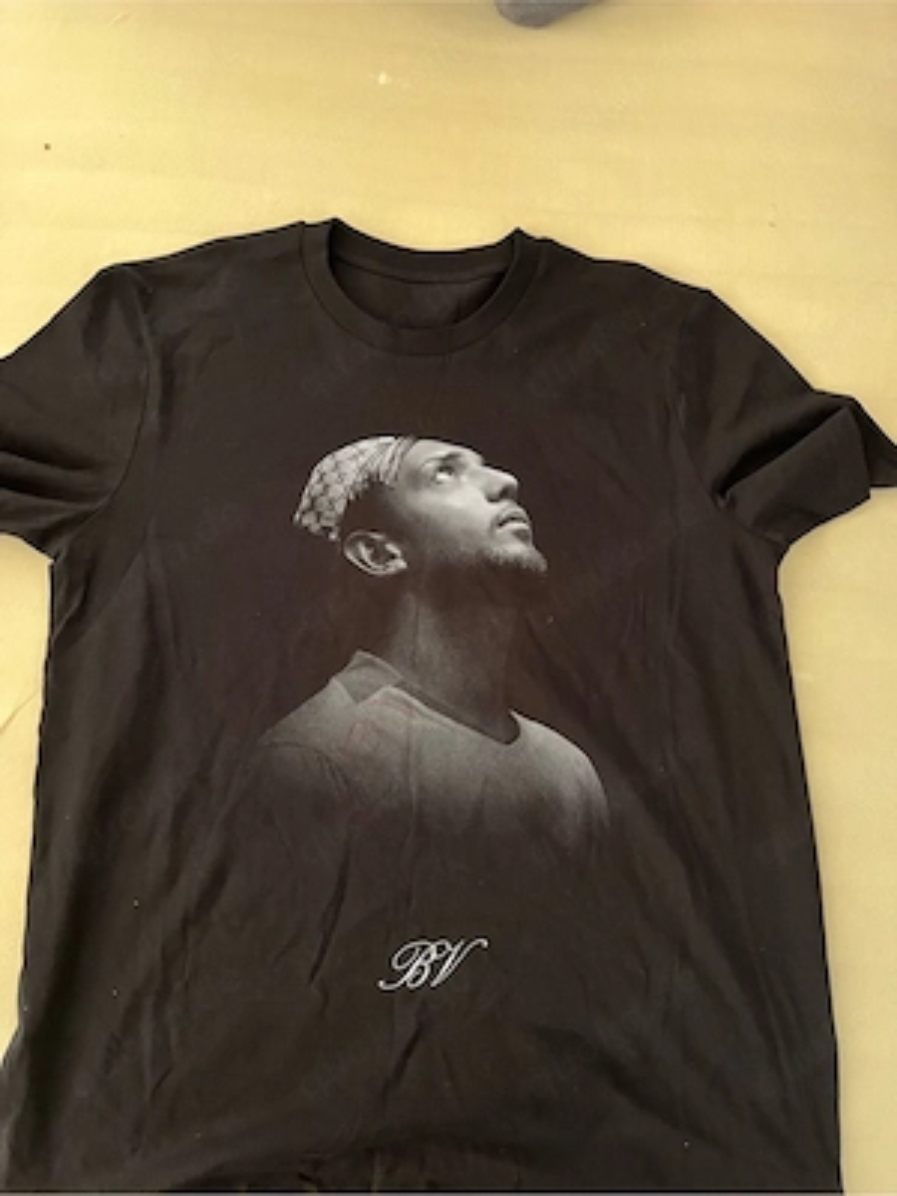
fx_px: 898
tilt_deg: -75.3
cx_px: 448
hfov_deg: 53.1
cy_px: 598
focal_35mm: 26
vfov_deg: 67.3
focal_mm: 5.1
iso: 500
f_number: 1.6
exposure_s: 1/41
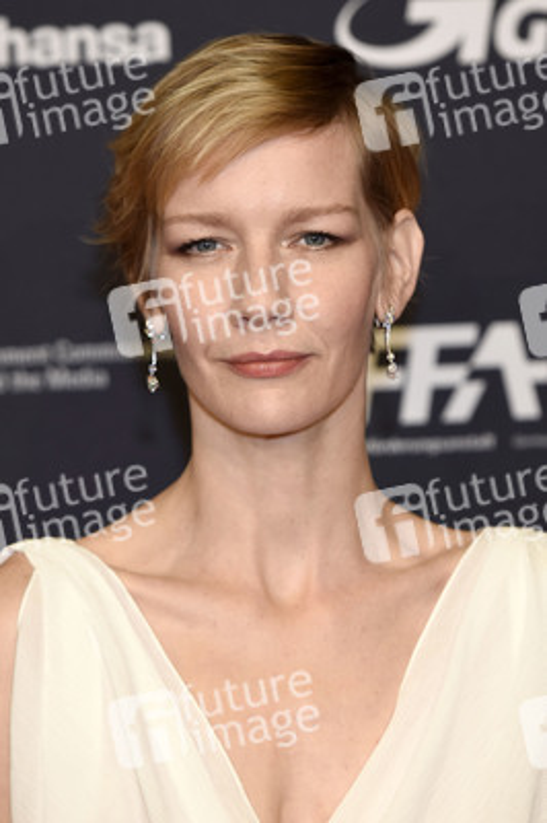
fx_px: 5650
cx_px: 274
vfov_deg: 8.3
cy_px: 412
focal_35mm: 248
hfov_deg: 5.5
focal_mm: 165
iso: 640
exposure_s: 1/640
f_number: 3.5
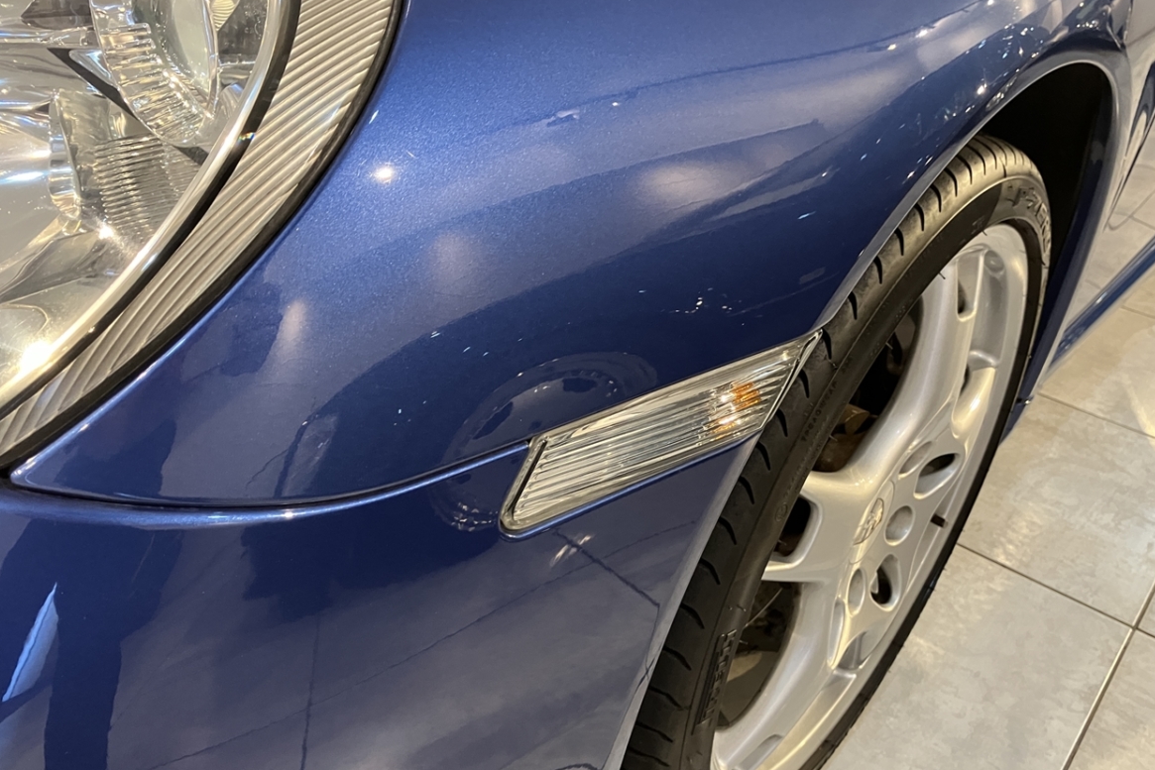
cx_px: 567
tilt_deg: -31.5
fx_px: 963
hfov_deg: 61.9
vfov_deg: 43.6
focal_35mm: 30
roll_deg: -6.8
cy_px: 413
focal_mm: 3.99
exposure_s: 1/50
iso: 250
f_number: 1.8
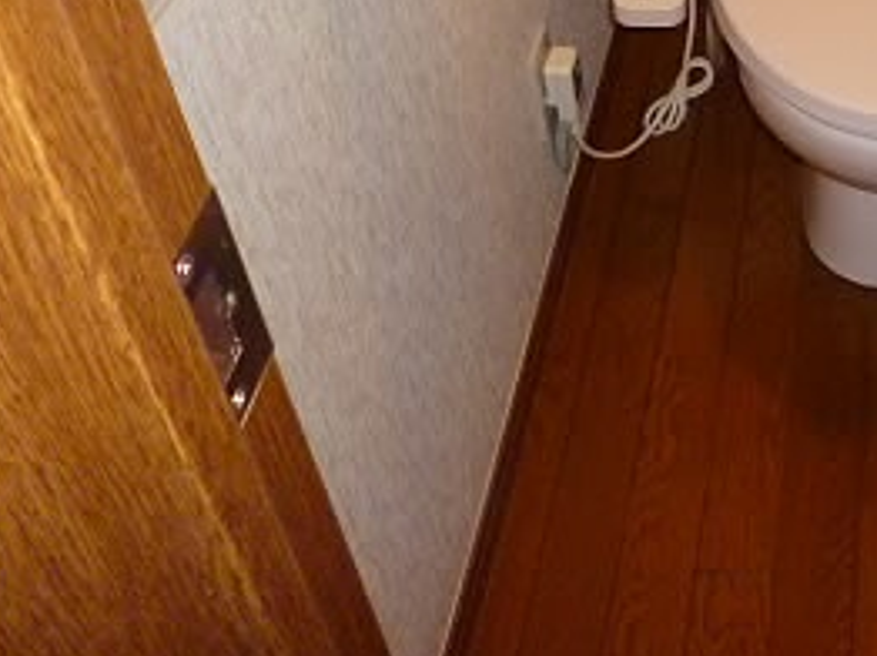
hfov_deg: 31.9
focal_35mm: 55
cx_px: 904
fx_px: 1392
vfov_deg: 24.7
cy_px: -70
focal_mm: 4.3
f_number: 2.5
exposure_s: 1/60
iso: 400
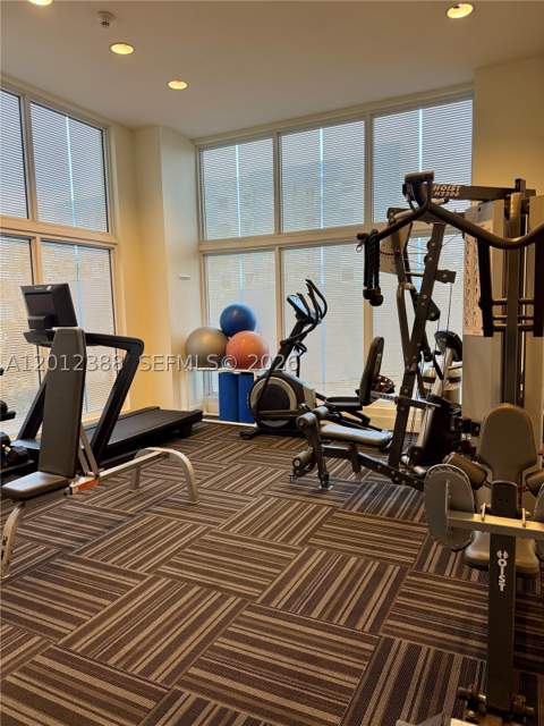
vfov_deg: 71.6
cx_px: 272
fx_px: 503
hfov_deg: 56.8
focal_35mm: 24
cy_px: 363
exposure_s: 1/60
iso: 125
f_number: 1.78
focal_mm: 6.76
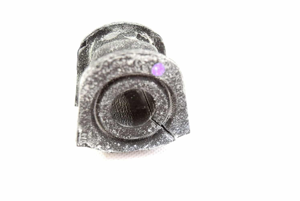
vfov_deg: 28.1
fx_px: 400
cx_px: 150
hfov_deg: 41.1
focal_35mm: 48
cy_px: 100
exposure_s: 1/80
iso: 400
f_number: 4.5
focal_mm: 32
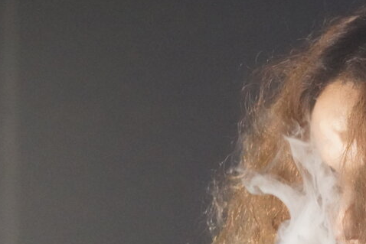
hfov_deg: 16.6
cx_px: 241
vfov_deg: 11.0
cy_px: 291
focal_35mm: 123
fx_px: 1251
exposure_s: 1/125
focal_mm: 49
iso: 32000
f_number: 5
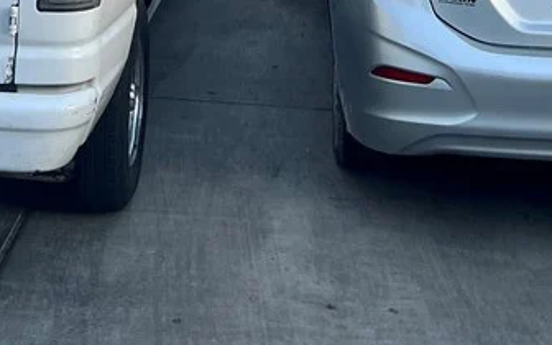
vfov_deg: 12.7
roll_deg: -0.7
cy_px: -434
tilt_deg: +10.8
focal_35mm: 84
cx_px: 207
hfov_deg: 24.6
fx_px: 1264
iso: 40
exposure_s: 1/247
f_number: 1.5
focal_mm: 5.7
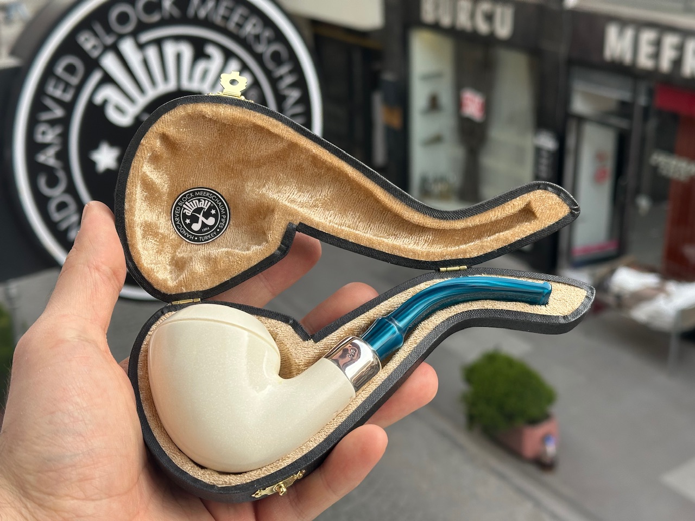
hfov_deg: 39.7
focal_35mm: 48
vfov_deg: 30.3
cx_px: 348
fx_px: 964
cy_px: 260
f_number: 1.78
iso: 64
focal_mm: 6.86
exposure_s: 1/366
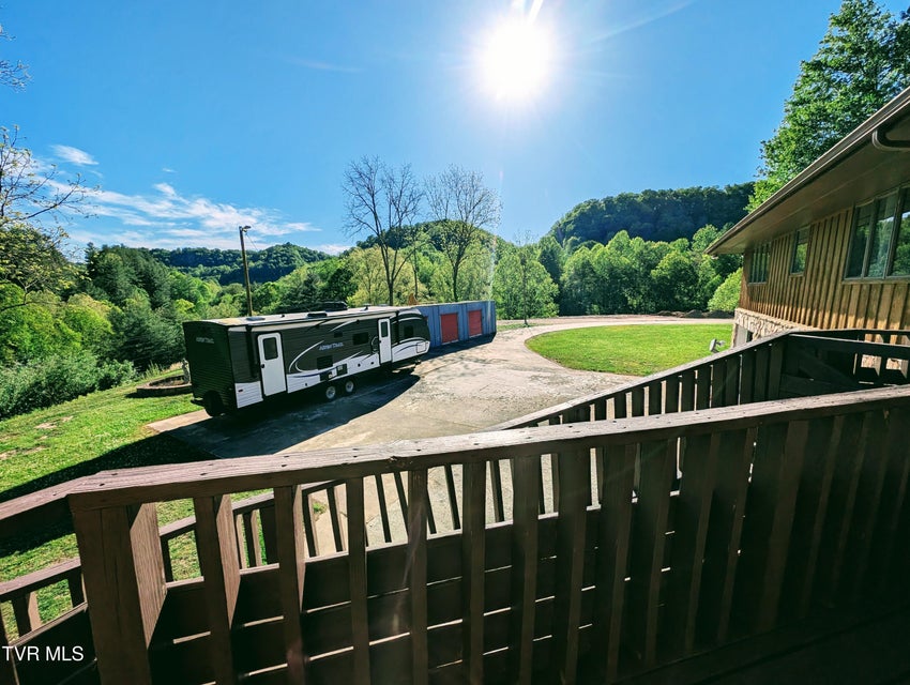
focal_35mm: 12
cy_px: 342
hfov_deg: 110.5
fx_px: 316
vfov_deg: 94.6
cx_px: 455
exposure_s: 1/4016
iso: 44
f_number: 1.95
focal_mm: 2.23
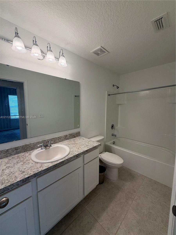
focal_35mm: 14
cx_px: 88
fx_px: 95
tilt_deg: -6.4
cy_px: 118
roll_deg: -0.1
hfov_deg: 85.7
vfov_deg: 102.1
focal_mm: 2.22
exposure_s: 1/120
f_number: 2.2
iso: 100
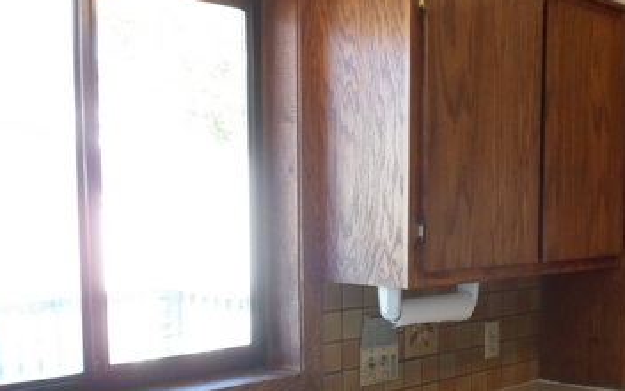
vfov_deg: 24.4
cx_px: 433
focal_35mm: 52
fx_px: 886
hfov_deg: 38.3
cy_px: 320
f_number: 3.3
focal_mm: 4.9
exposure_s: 1/30
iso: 240
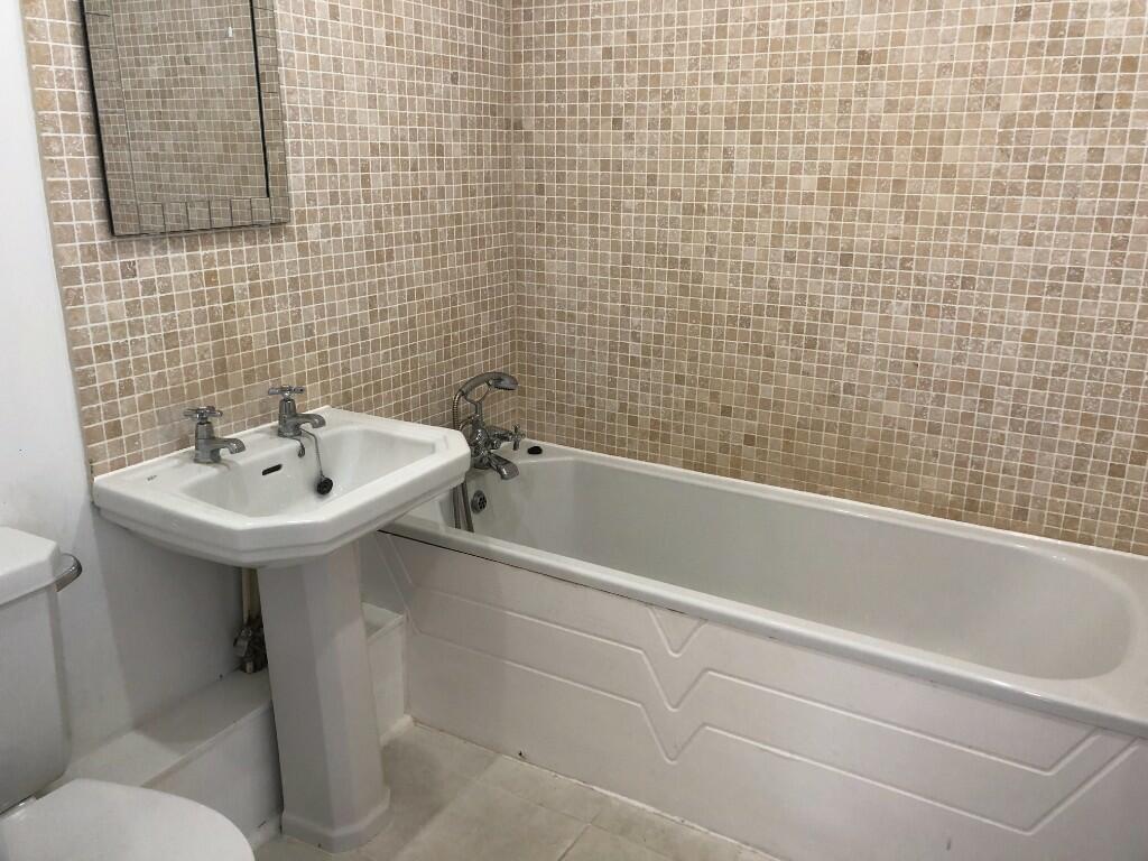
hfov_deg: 63.4
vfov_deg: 49.7
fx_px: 929
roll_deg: -1.7
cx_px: 574
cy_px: 430
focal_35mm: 28
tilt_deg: -15.6
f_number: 1.8
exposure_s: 1/30
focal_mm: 4
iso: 40
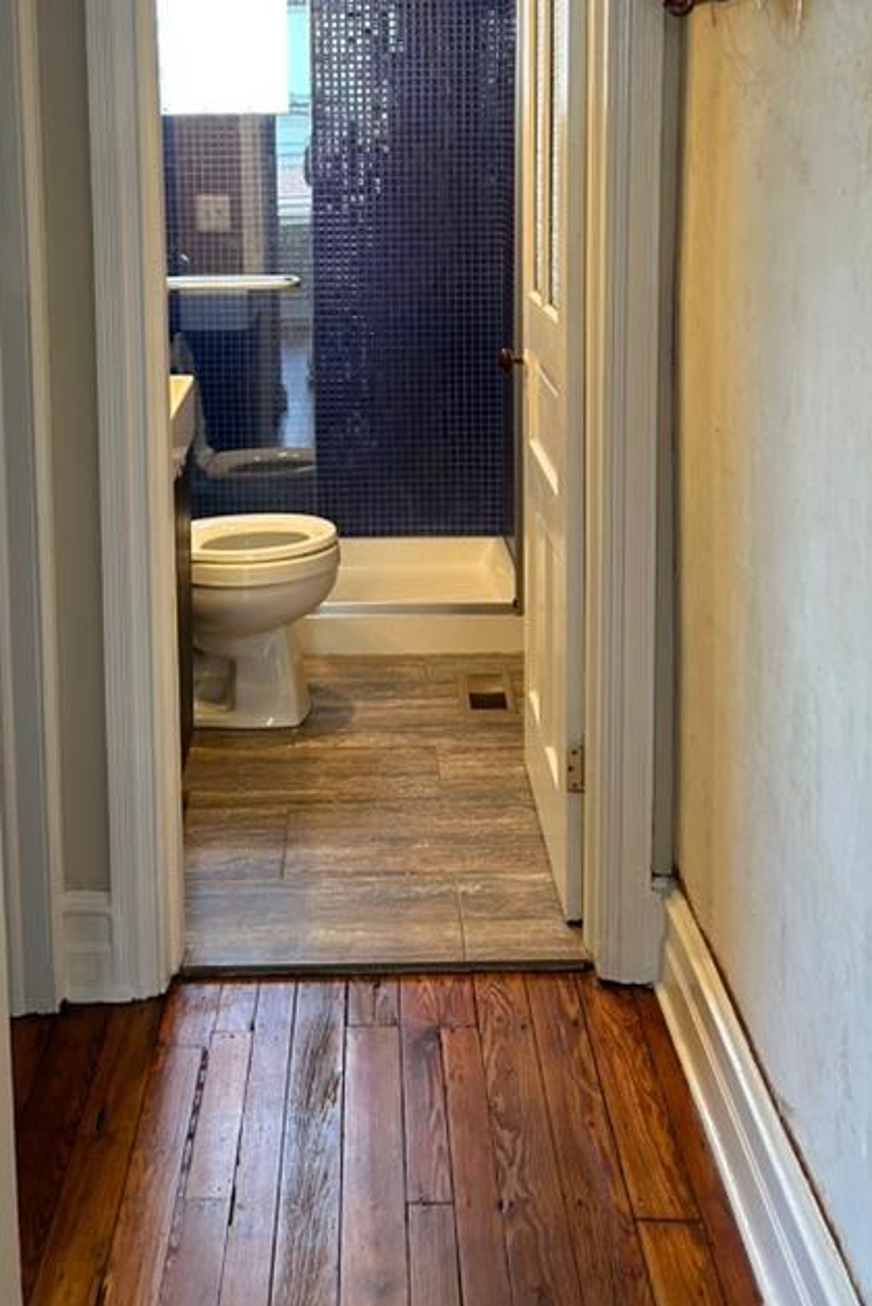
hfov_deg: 30.5
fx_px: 1597
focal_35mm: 44
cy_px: 316
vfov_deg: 43.0
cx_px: 353
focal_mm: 5.7
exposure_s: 1/60
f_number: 1.5
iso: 160
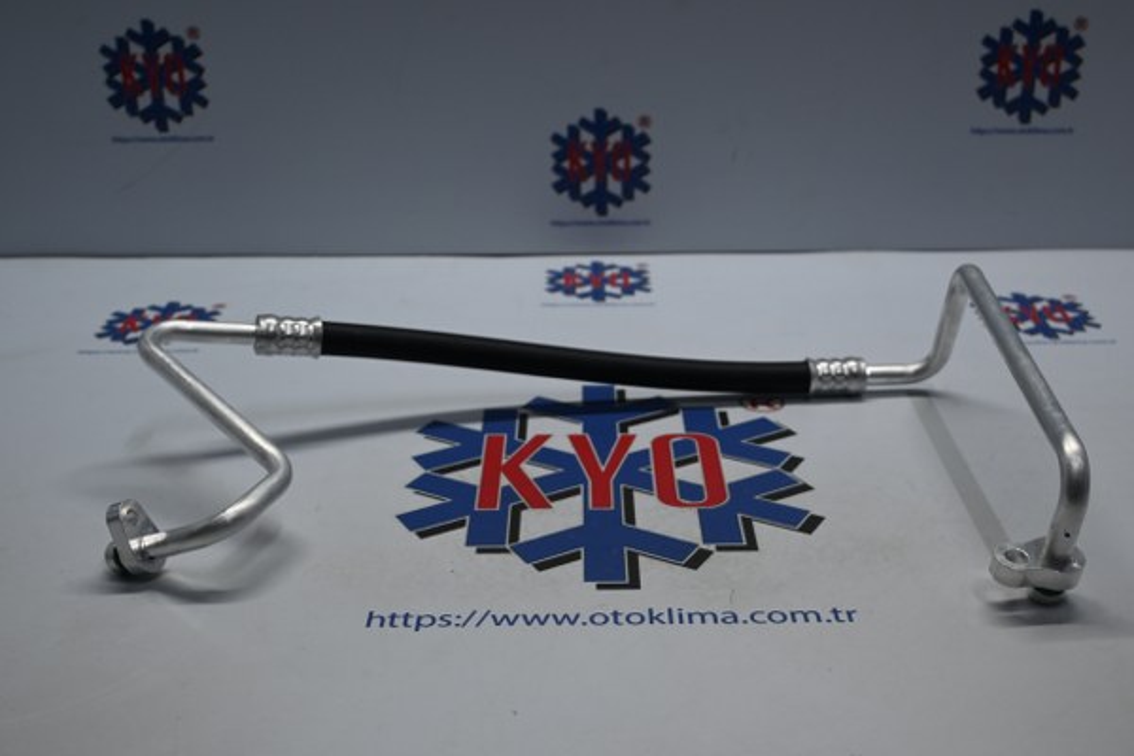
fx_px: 1370
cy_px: 378
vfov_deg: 30.8
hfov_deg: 45.0
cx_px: 567
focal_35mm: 44
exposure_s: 1/50
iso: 200
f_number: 4.8
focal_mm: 29
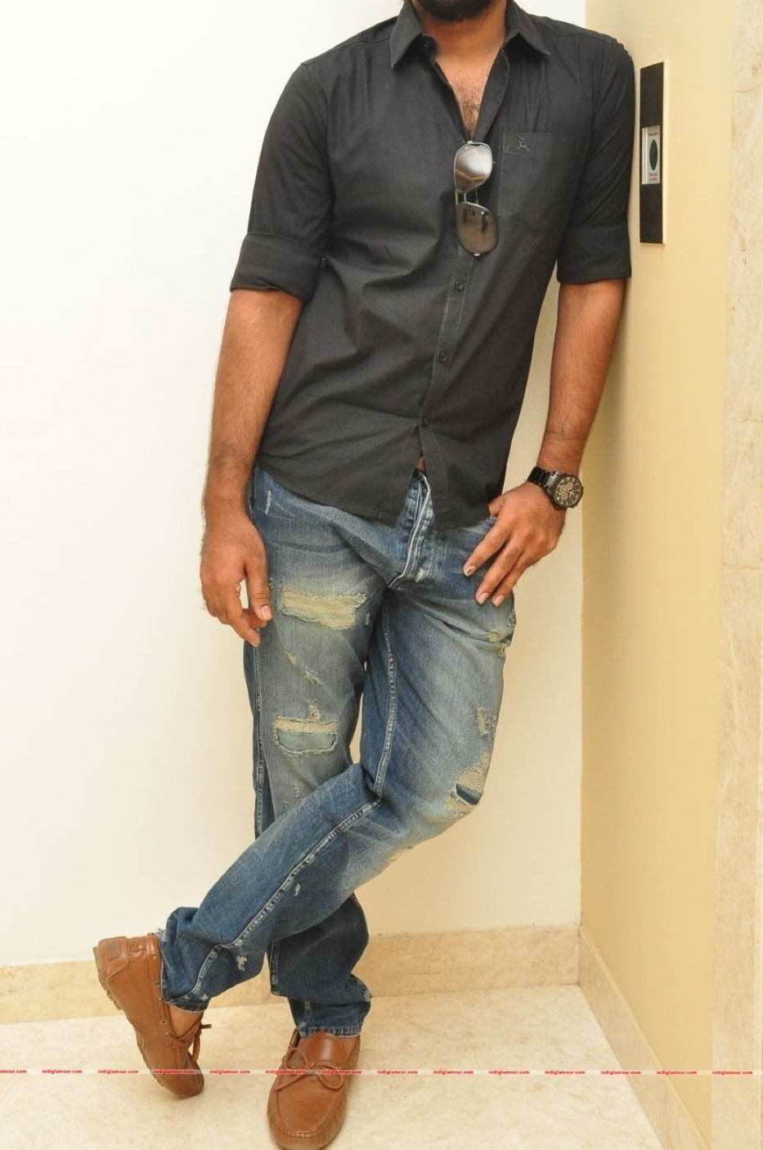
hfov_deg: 25.0
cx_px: 341
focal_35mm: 54
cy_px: 505
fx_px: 1722
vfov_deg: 36.9
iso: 1600
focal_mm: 28
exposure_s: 1/125
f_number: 7.1
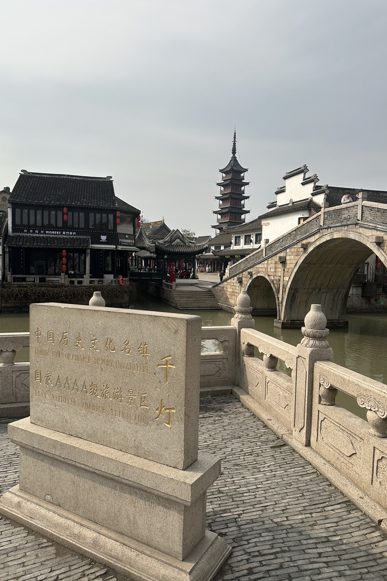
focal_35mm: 25
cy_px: 290
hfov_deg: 51.3
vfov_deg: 71.5
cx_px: 190
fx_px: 403
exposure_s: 1/6623
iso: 80
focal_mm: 6.86
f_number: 1.78
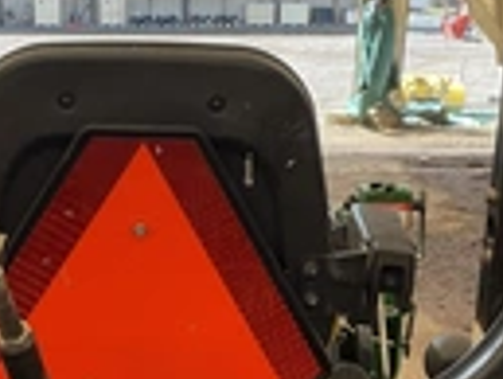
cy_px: 250
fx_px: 1309
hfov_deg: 21.6
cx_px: 144
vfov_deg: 16.4
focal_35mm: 90
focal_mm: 3
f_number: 1.8
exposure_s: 1/159
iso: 20
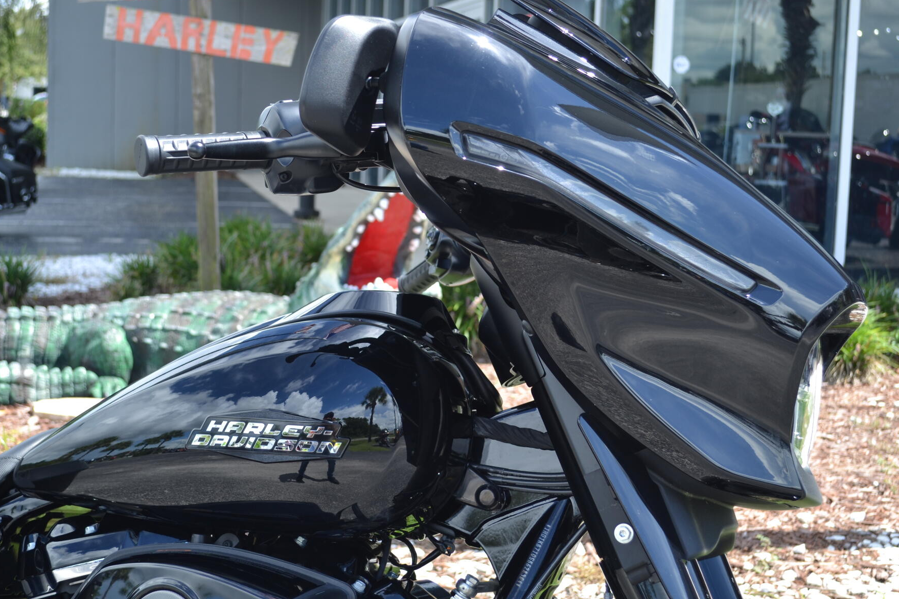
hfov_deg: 34.5
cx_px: 432
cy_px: 261
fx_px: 1448
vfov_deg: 23.4
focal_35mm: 58
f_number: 5.6
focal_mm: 34
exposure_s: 1/125
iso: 100
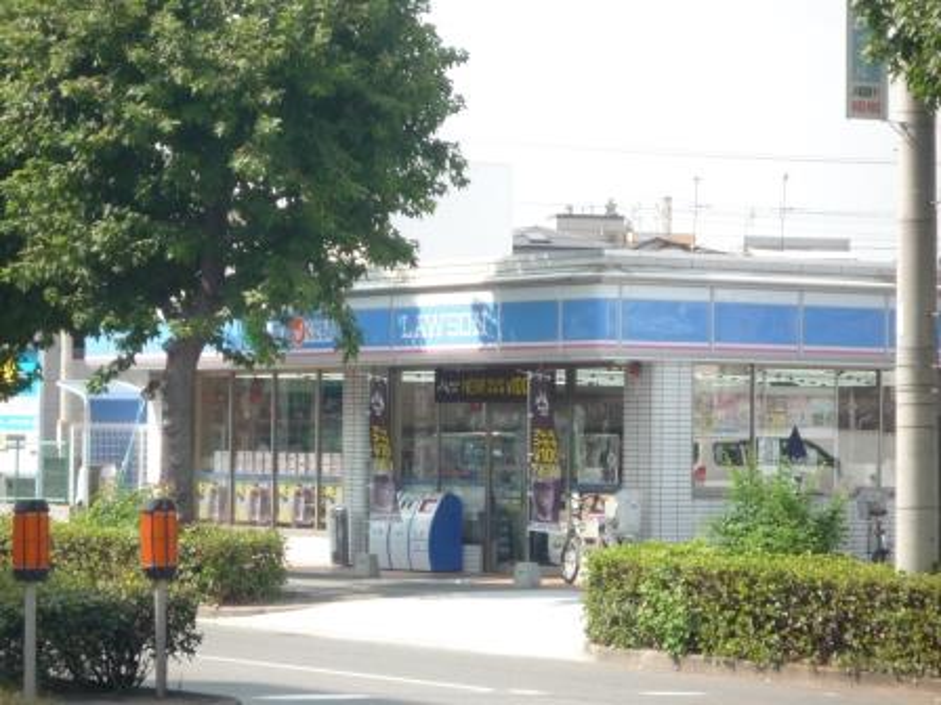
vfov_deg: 11.9
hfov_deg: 15.8
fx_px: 3398
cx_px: 470
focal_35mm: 125
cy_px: 352
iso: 100
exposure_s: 1/125
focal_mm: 22
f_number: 5.9
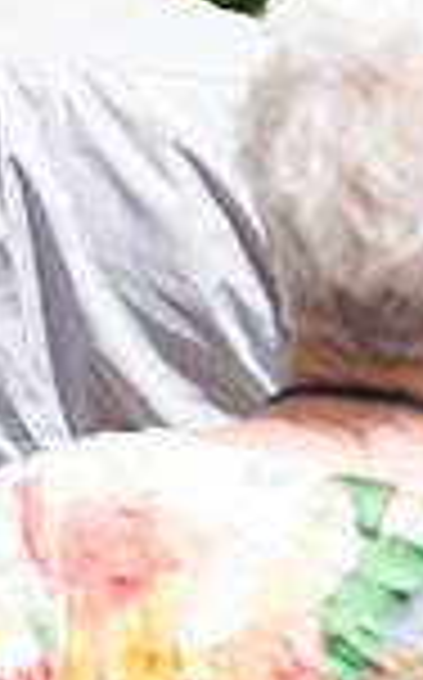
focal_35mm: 274
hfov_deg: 4.6
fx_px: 5068
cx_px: 1143
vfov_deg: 7.7
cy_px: 133
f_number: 4
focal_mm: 70
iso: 160
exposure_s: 1/400
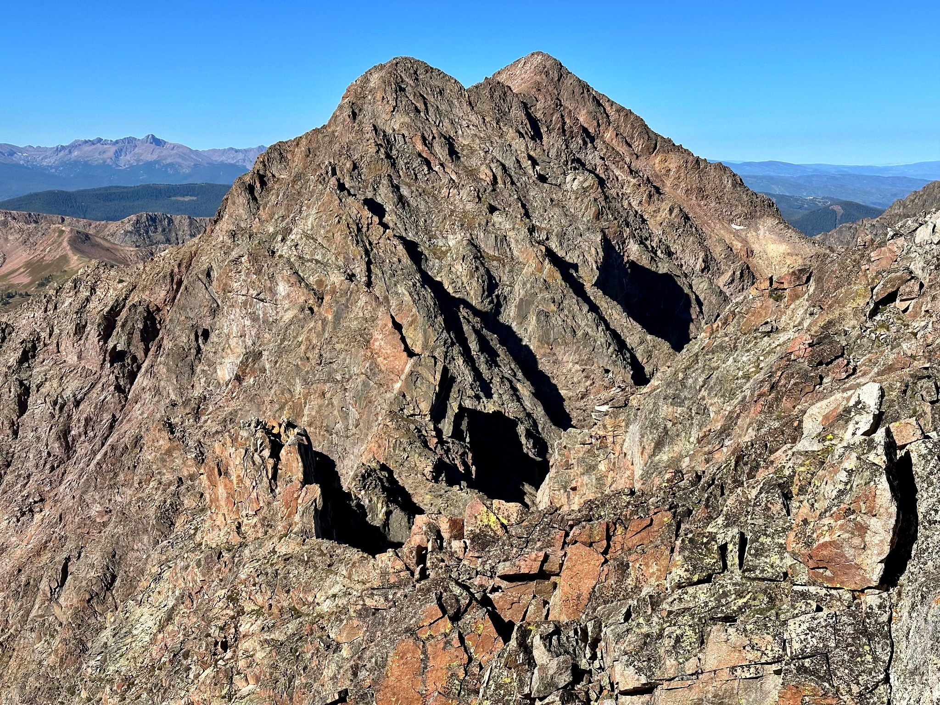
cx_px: 470
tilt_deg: -10.2
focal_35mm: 48
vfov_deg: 30.3
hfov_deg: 39.7
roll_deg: +0.6
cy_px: 352
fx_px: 1303
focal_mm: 6.86
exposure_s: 1/4367
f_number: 1.78
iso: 64
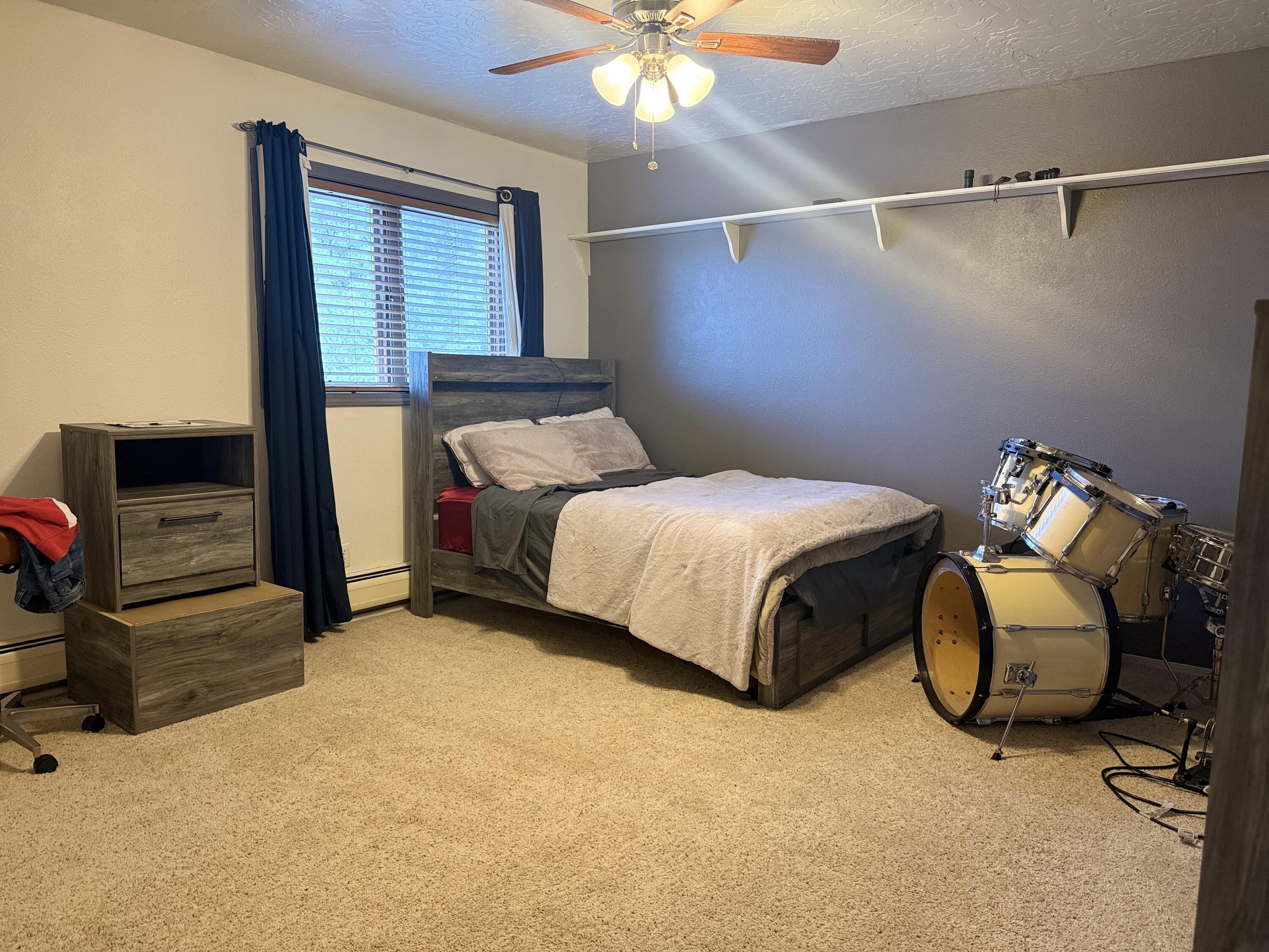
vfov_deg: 56.8
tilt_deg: -6.0
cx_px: 634
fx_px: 880
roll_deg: -0.5
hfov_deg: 71.6
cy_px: 476
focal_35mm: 24
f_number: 1.78
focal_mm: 6.76
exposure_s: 1/60
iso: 320
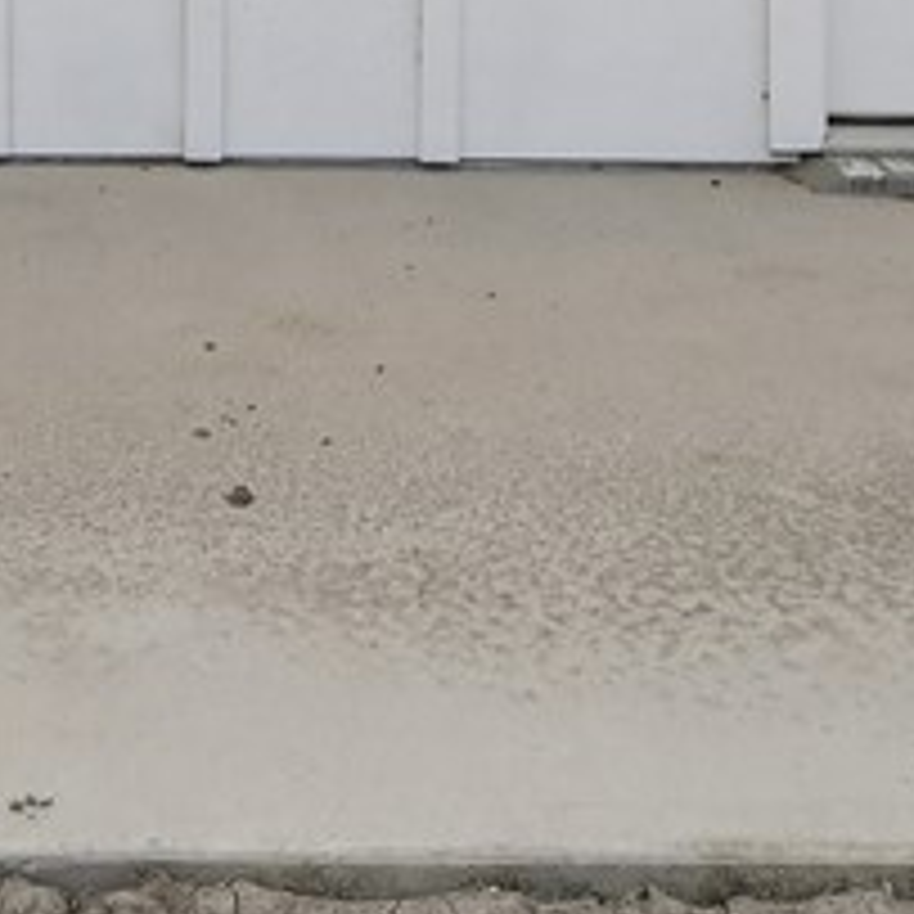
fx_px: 2031
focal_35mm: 68
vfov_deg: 21.0
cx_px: 23
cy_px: -498
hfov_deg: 24.3
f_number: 8
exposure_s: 1/1250
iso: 400
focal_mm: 10
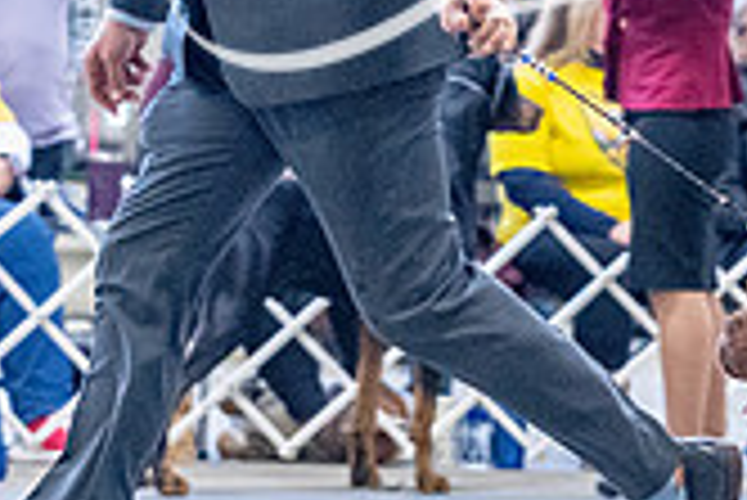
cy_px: 151
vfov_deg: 4.6
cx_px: 819
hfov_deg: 6.8
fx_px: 6251
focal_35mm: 301
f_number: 3.5
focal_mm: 86
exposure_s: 1/320
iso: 6400
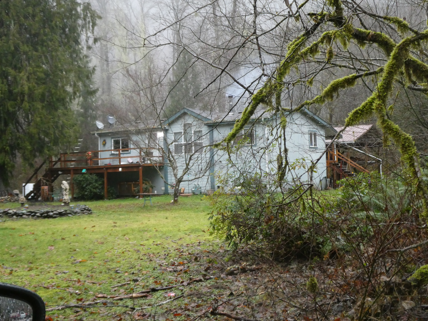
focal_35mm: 47
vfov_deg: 30.9
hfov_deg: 40.4
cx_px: 214
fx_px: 581
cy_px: 160
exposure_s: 1/80
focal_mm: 8.4
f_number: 4
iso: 800
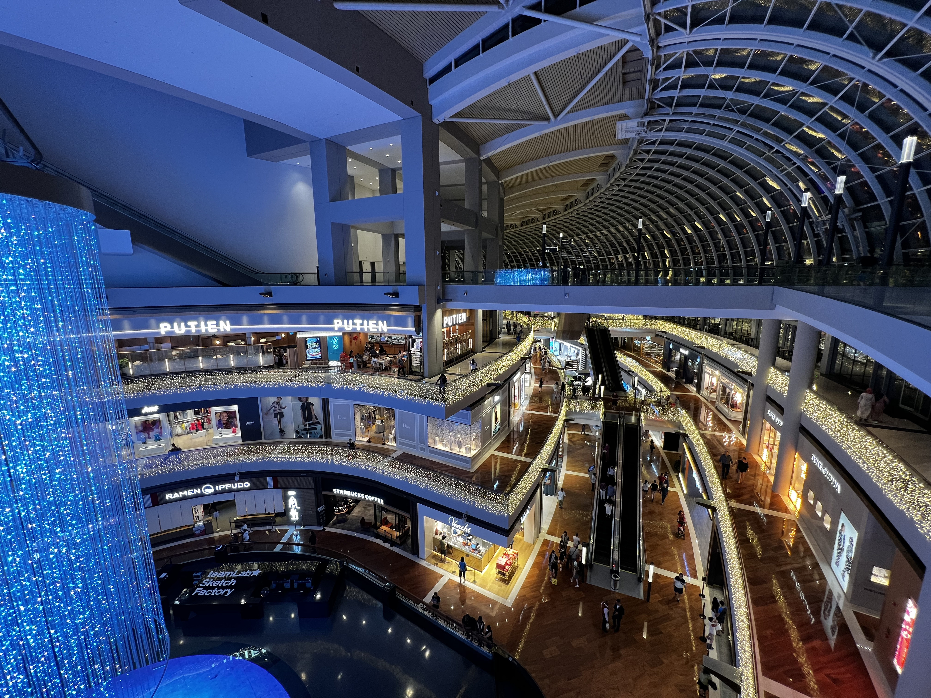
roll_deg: +0.5
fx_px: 350
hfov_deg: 106.2
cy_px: 349
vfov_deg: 89.9
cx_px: 466
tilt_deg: -10.9
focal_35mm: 13
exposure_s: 1/50
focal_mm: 1.57
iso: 125
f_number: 1.8
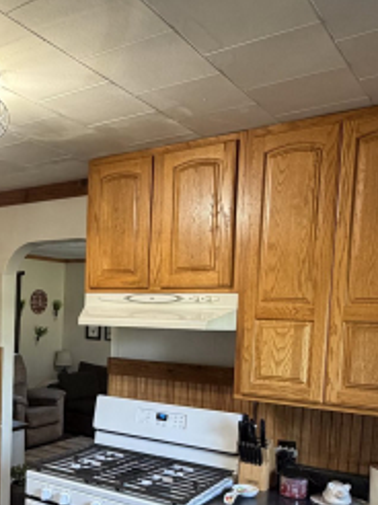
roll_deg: -1.6
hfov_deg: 35.7
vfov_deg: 47.8
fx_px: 554
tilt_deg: -4.6
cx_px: 47
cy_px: 356
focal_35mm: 38
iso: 250
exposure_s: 1/60
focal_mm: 2.22
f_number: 2.2
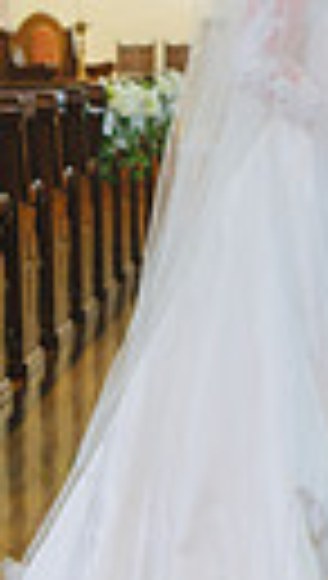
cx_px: 380
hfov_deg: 7.4
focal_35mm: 164
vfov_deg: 13.0
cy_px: 40
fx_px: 2524
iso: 1600
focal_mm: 45
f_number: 4
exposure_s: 1/80
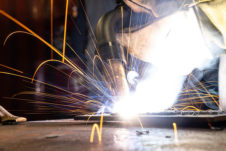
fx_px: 523
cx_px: 119
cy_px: 90
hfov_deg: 24.4
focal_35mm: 83
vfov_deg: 16.4
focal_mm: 70
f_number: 11
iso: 50
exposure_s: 1/6
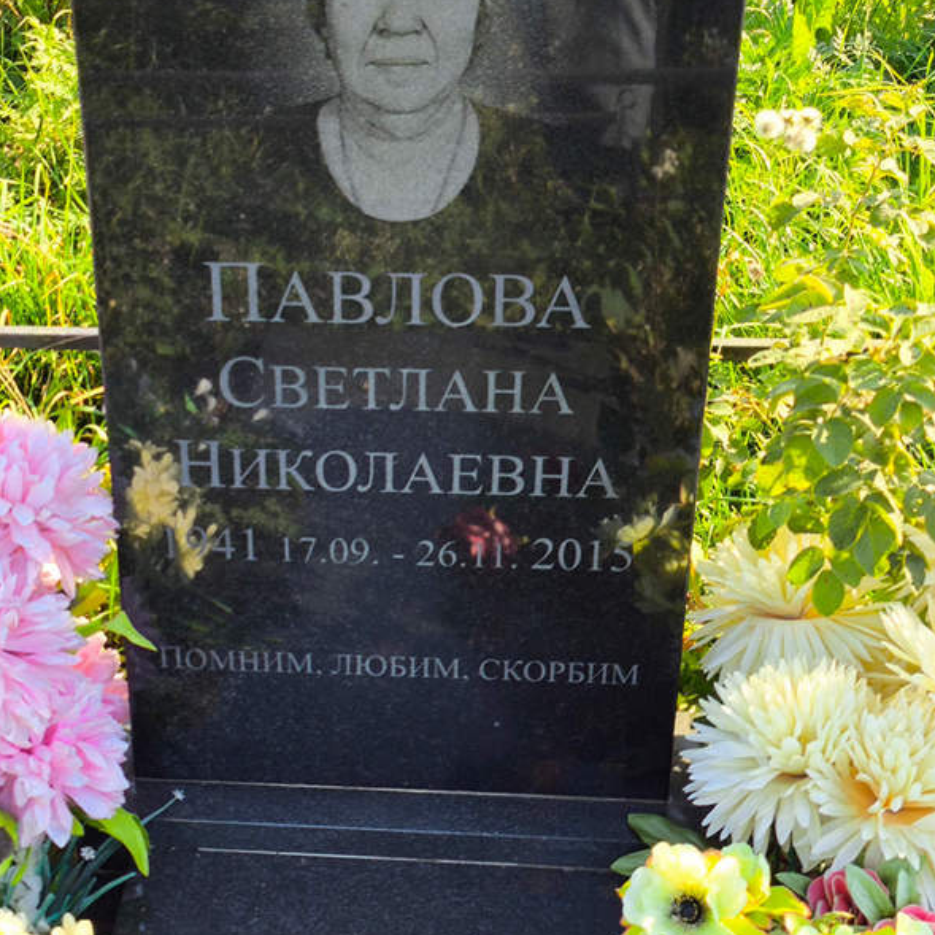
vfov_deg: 28.6
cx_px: 314
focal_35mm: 60
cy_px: 468
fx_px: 1834
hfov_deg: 28.4
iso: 50
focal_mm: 4.71
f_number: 1.7
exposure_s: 1/334
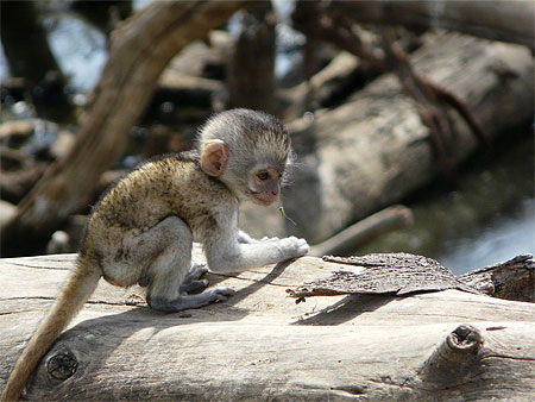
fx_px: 7794
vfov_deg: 3.0
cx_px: 268
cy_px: 201
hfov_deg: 3.9
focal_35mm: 504
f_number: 5
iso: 100
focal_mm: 82.8
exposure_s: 1/200
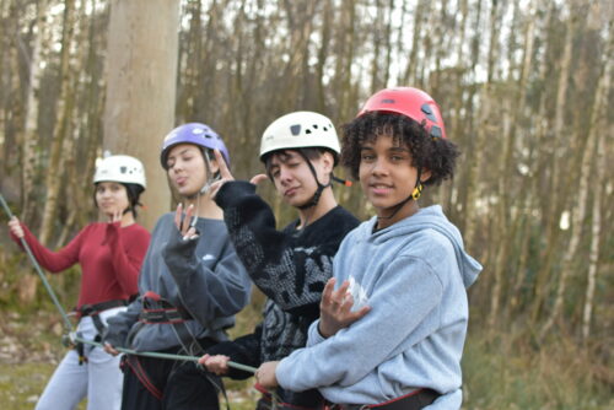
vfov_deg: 25.8
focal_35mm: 52
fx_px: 896
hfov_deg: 37.8
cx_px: 307
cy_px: 205
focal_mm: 35
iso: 400
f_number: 2.8
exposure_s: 1/400
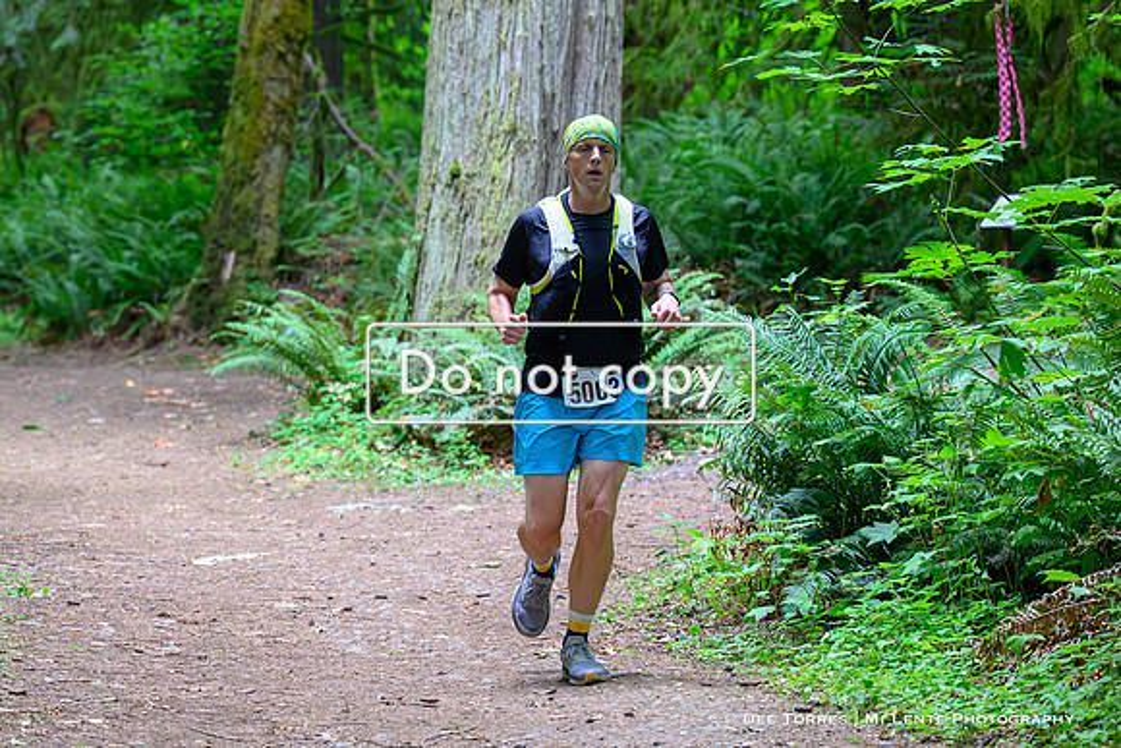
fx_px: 4165
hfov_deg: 15.2
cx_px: 249
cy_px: 319
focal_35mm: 134
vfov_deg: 10.3
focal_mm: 86
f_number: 3.2
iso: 6400
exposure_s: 1/800
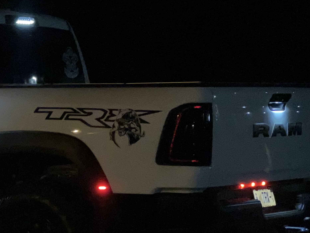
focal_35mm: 166
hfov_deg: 11.7
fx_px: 1487
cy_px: 154
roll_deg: -2.3
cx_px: -24
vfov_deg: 8.9
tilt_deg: -4.2
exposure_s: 1/34
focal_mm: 9
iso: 800
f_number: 2.8
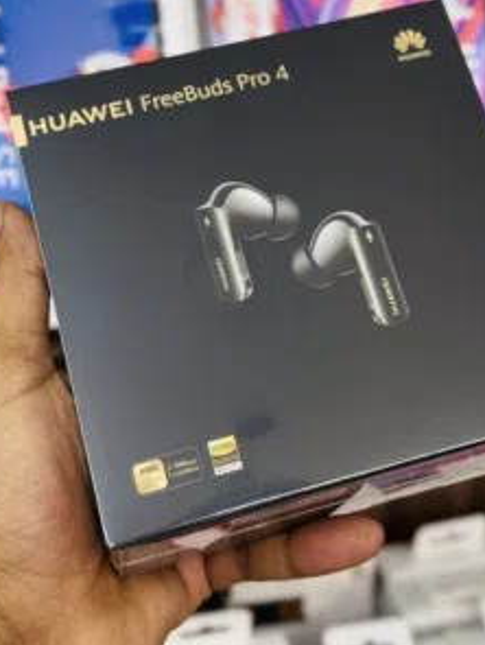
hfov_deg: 22.6
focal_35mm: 65
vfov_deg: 29.6
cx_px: 297
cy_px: 225
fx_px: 1212
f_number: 1.78
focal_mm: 6.76
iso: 160
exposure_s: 1/100
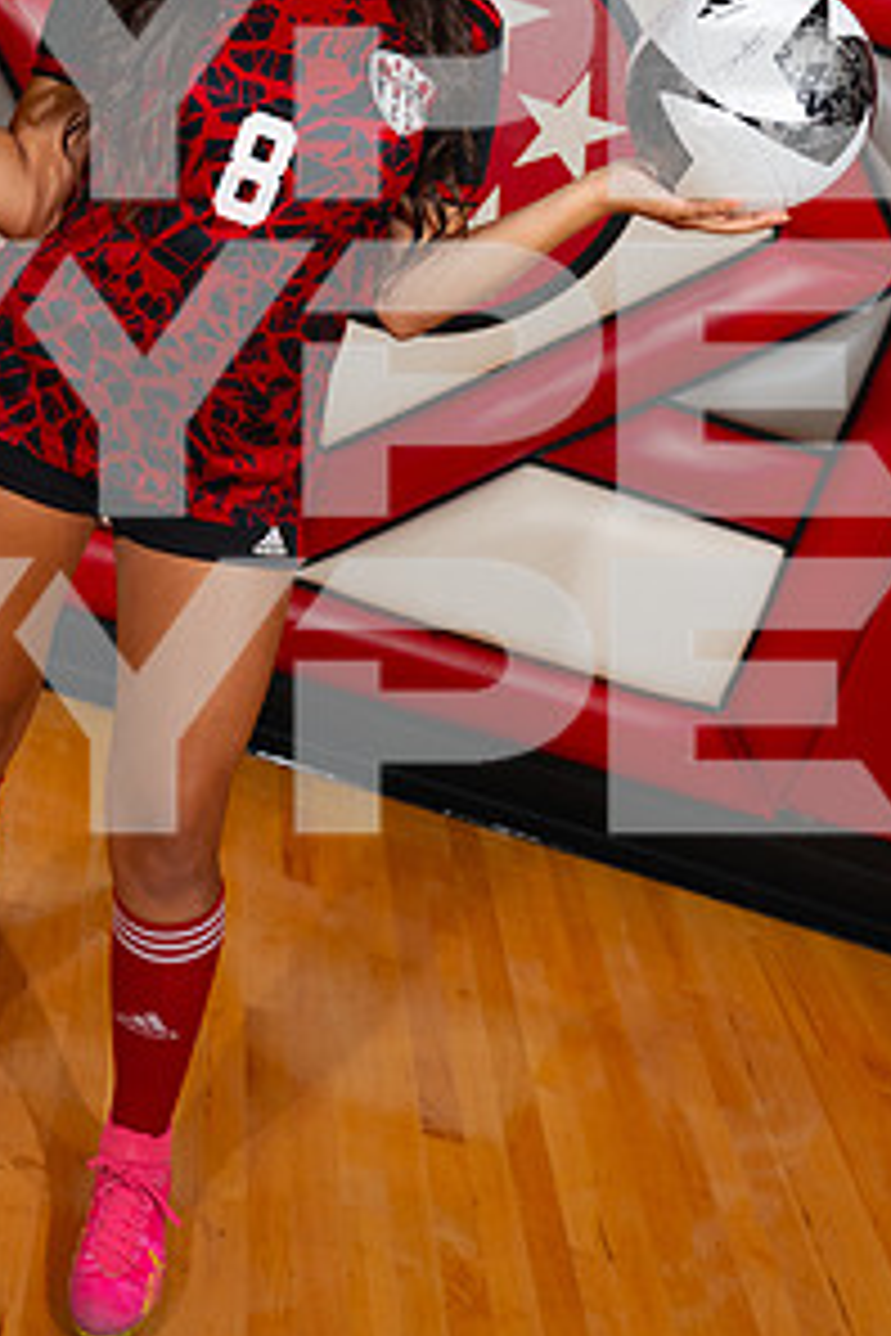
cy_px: 382
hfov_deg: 26.7
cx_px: 252
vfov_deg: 38.8
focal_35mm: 50
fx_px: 1856
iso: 1000
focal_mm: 33
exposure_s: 1/250
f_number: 4
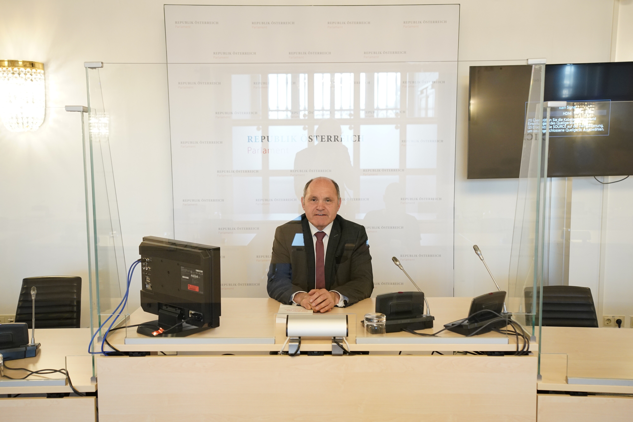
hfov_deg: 54.4
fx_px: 615
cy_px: 211
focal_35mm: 35
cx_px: 316
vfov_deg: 37.9
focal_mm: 35
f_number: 3.2
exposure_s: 1/250
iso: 3200
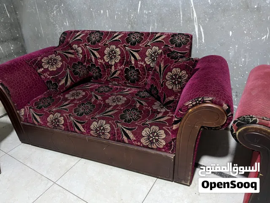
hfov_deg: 67.3
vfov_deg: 53.1
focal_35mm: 26
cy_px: 102
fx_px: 203
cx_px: 135
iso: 640
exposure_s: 1/31
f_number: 1.5
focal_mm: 5.7
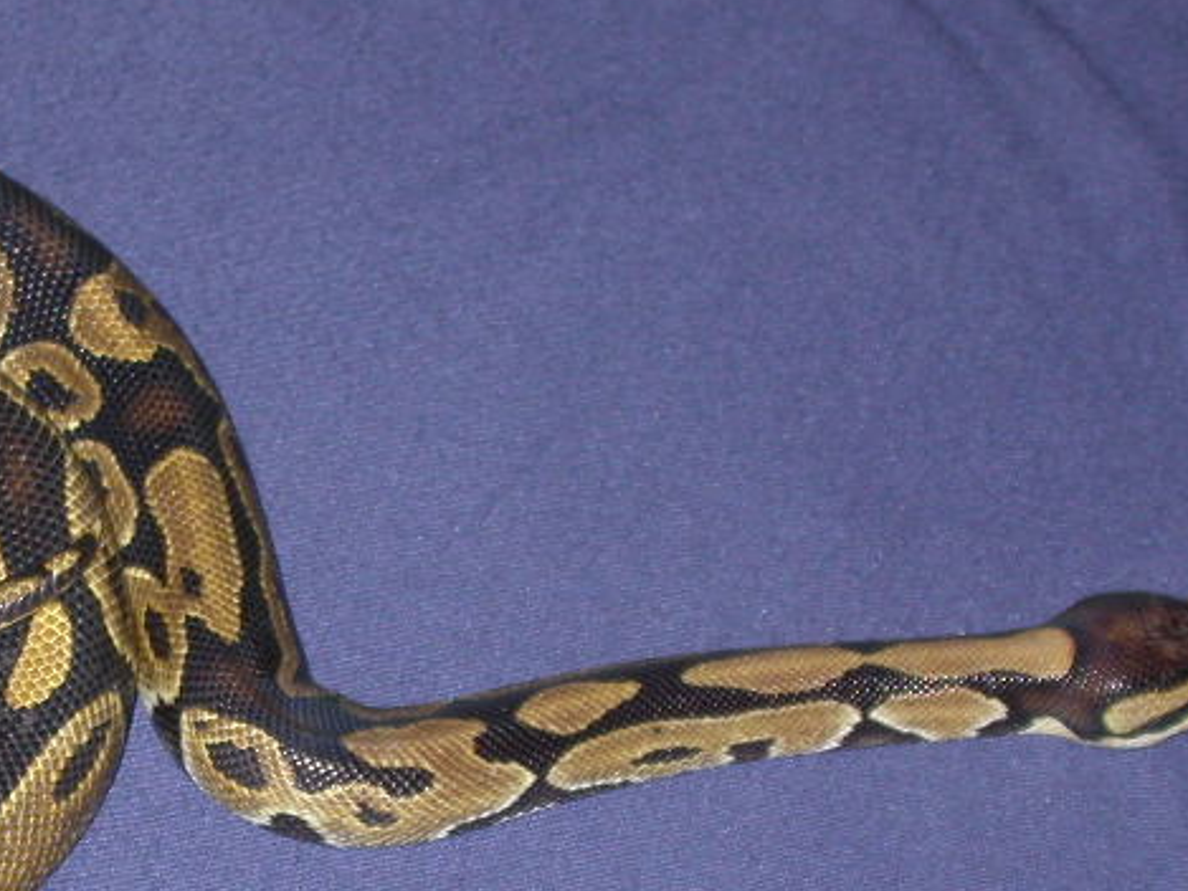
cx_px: 134
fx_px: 5767
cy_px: 668
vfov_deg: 8.8
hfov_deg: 11.7
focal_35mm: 168
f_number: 3.4
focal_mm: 16
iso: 100
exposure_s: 1/60.3
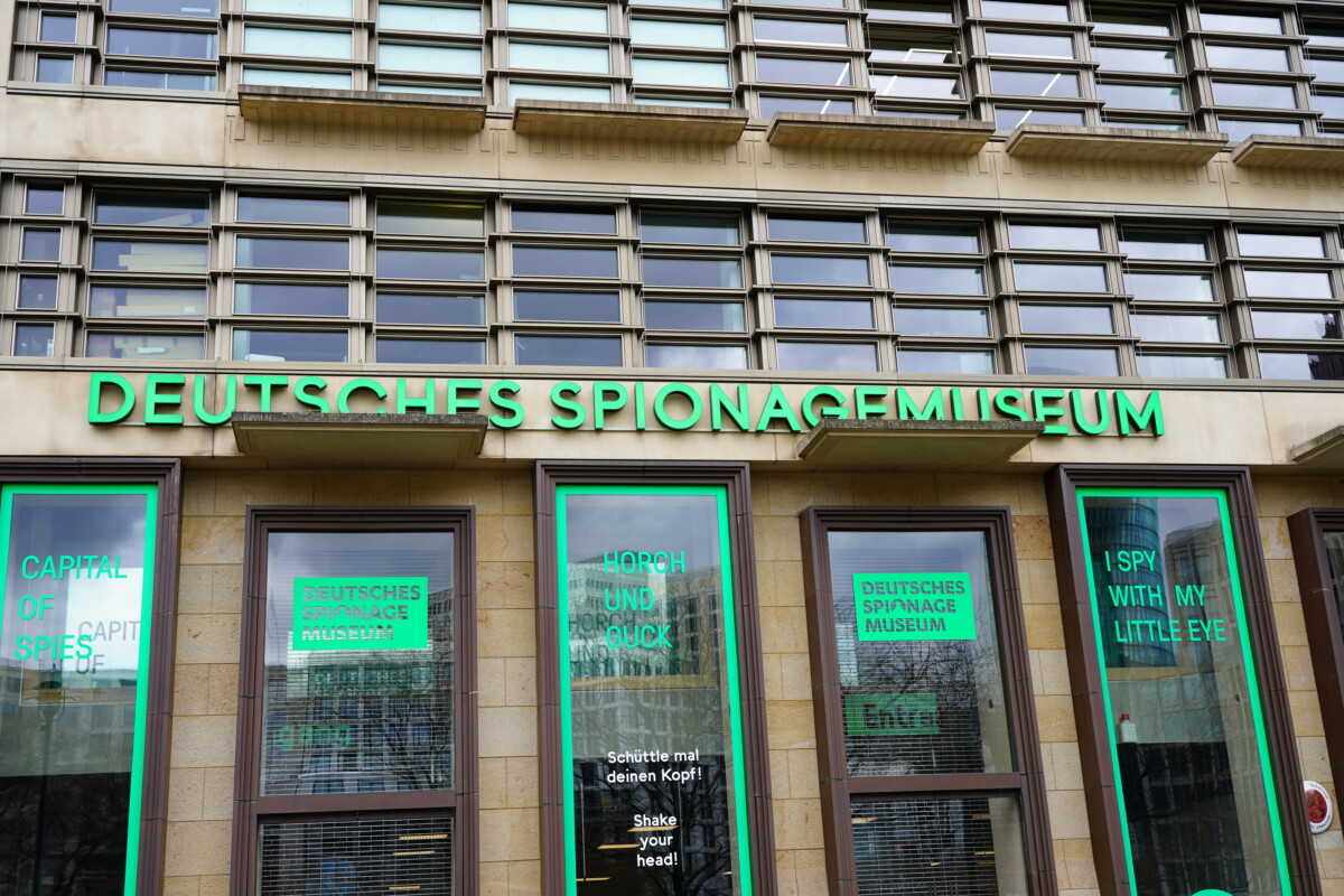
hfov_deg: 48.5
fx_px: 1493
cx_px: 672
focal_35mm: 40
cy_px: 448
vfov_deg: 33.4
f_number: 6.3
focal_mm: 40
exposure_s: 1/100
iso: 100
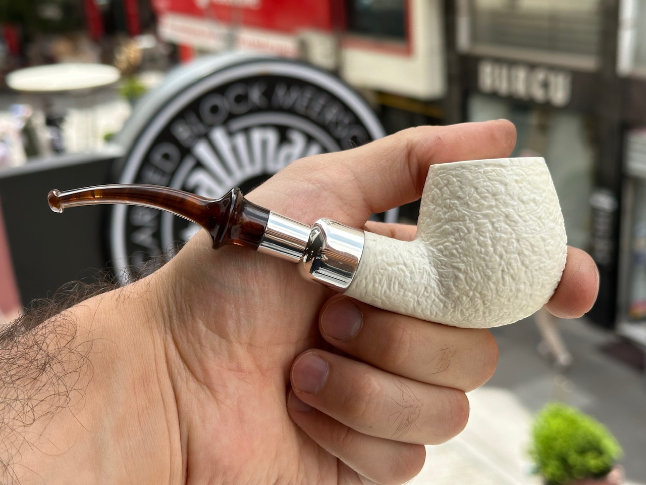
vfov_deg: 30.3
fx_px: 896
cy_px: 242
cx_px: 323
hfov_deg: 39.7
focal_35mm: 48
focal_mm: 6.86
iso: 64
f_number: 1.78
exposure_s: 1/1289
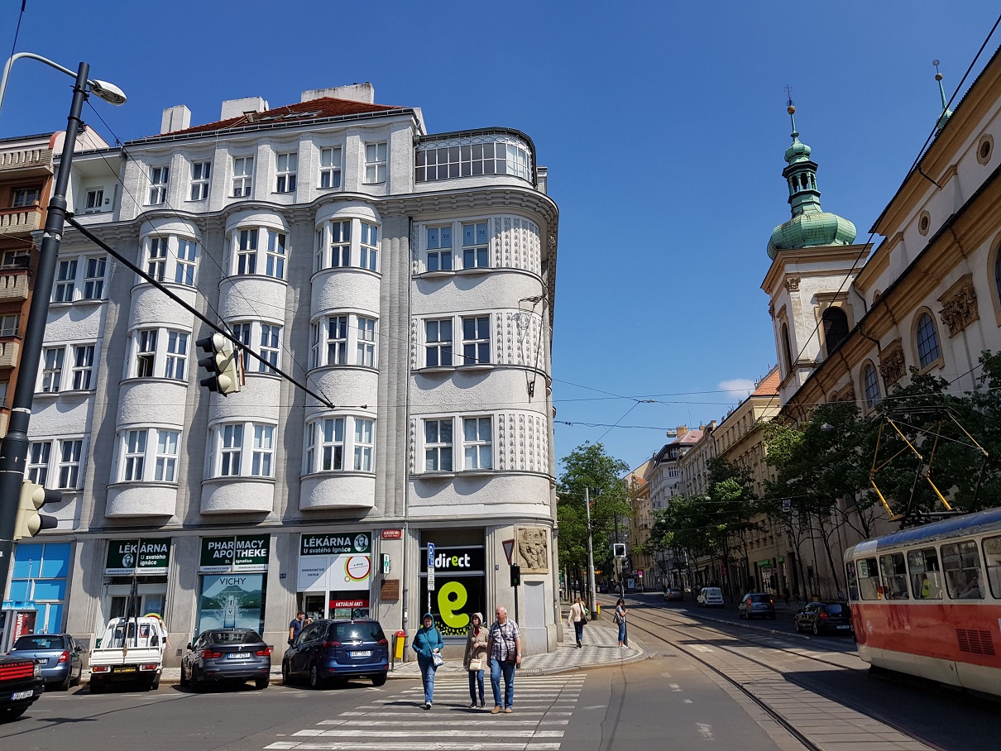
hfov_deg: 67.3
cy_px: 376
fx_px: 752
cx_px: 500
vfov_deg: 53.1
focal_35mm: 26
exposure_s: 1/2776
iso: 40
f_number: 1.7
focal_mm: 4.2
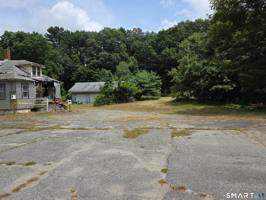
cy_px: 100
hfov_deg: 73.9
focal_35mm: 23
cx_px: 133
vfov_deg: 58.9
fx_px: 177
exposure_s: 1/6809
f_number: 1.7
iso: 80
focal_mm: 6.3
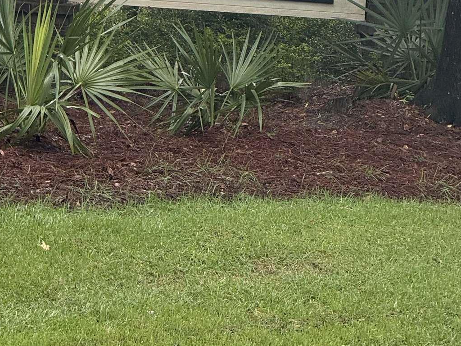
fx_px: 3596
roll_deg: -3.5
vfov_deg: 5.5
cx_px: 152
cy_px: -82
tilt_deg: -0.7
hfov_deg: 7.3
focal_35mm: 270
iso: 50
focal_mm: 15.66
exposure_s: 1/144
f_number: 2.8
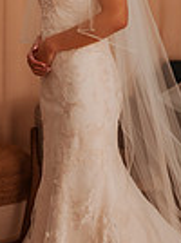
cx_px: 142
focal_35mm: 113
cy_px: 89
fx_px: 790
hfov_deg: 13.0
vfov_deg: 17.4
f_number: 1.8
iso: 320
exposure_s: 1/800
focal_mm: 35
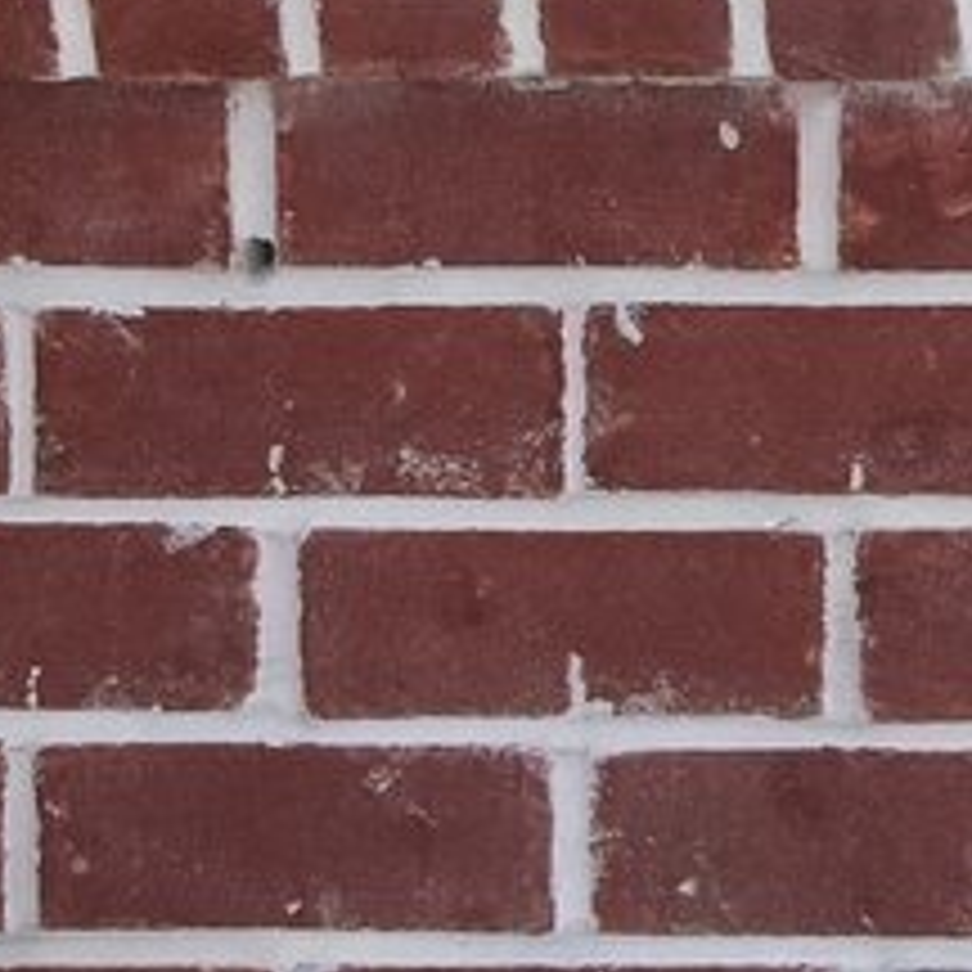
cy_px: -1600
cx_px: 3105
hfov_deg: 9.7
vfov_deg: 10.8
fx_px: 4098
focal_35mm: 129
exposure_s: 1/125
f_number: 8
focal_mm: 16
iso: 100
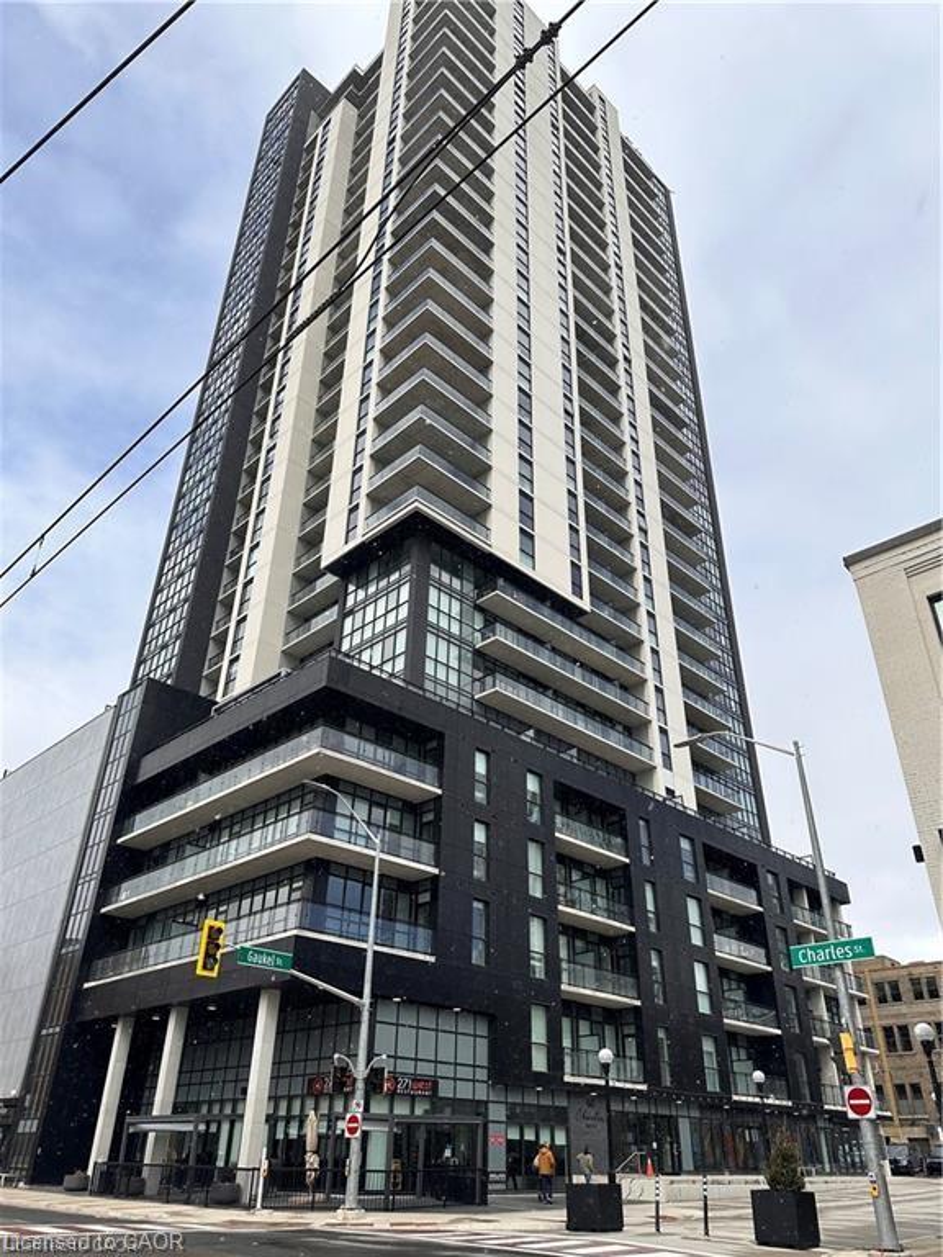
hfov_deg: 56.8
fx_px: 872
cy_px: 628
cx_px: 472
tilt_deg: +31.3
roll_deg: -1.7
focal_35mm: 24
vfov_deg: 71.6
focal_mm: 6.86
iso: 80
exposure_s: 1/4348
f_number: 1.78
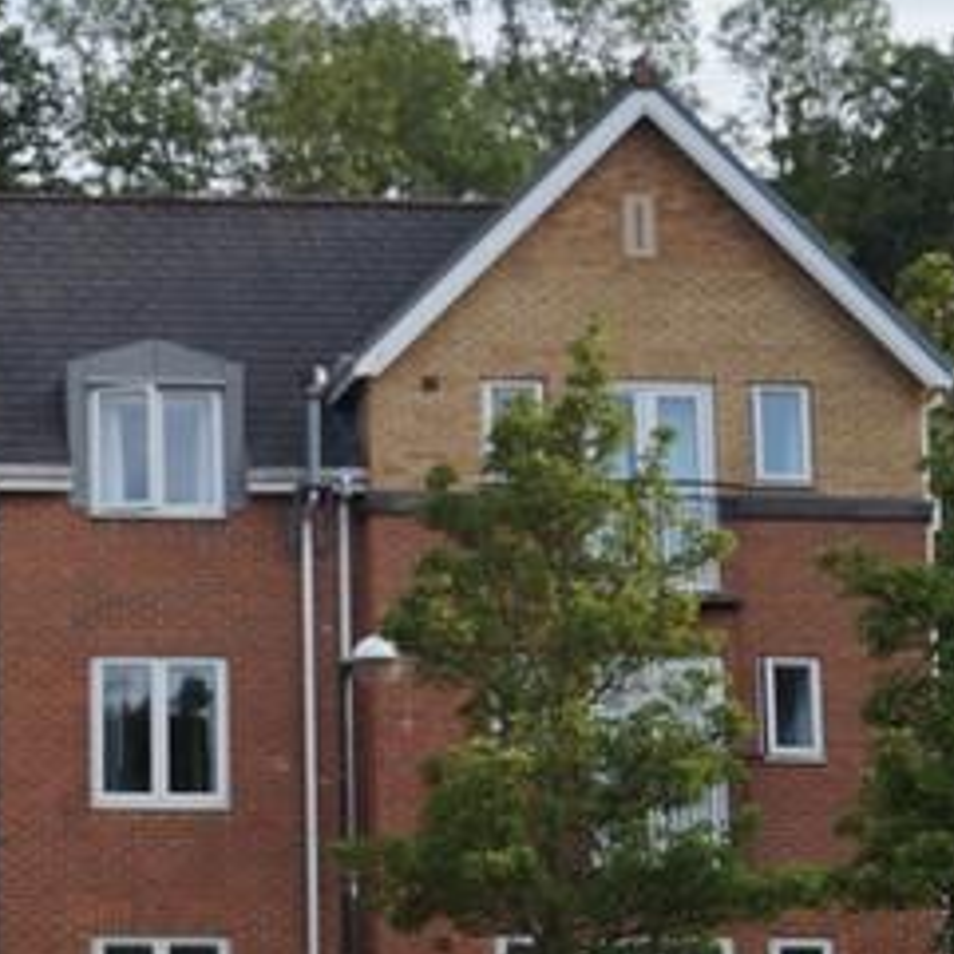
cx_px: -186
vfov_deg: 19.6
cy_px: 677
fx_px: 2744
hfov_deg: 18.7
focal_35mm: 88
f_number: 4
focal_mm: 26
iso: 100
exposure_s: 1/320
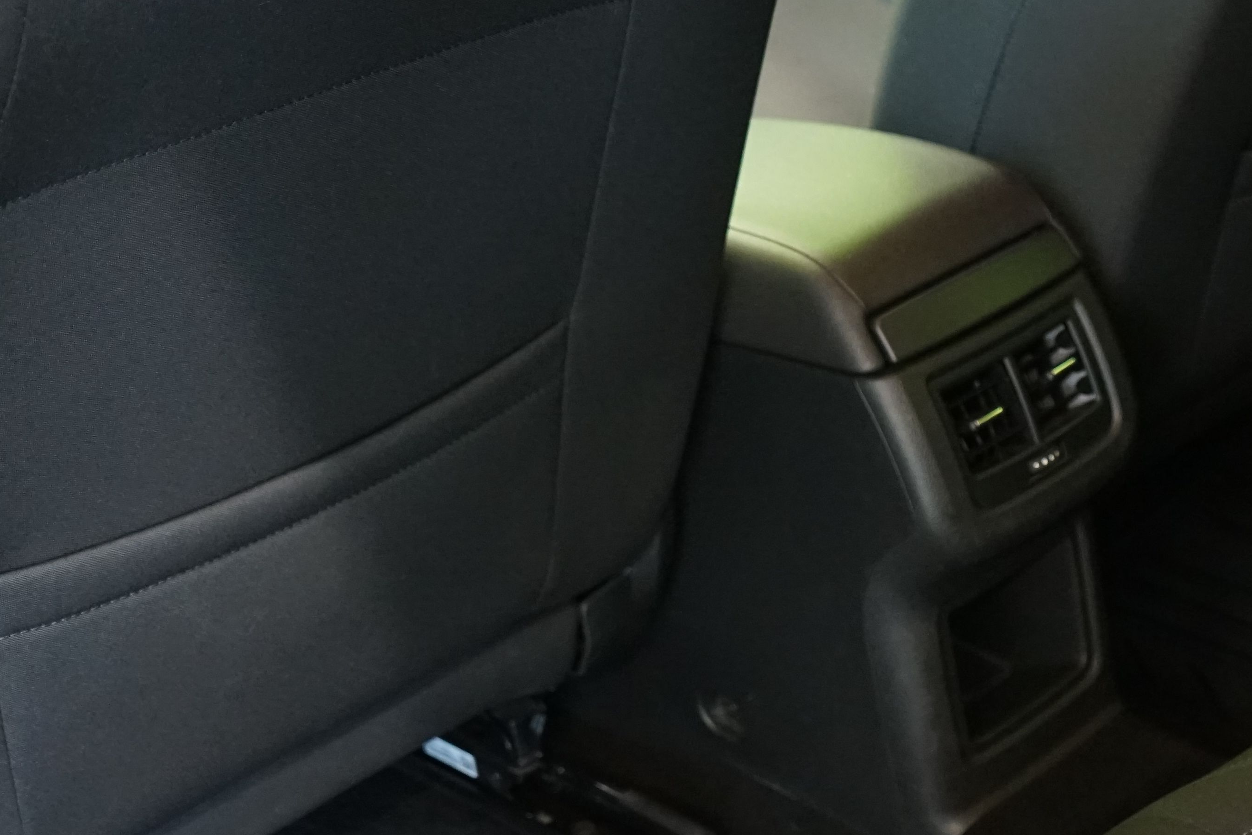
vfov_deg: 18.8
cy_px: 791
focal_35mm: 71
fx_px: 2469
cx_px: 1246
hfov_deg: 26.9
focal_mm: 32
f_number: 5
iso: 3200
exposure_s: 1/15
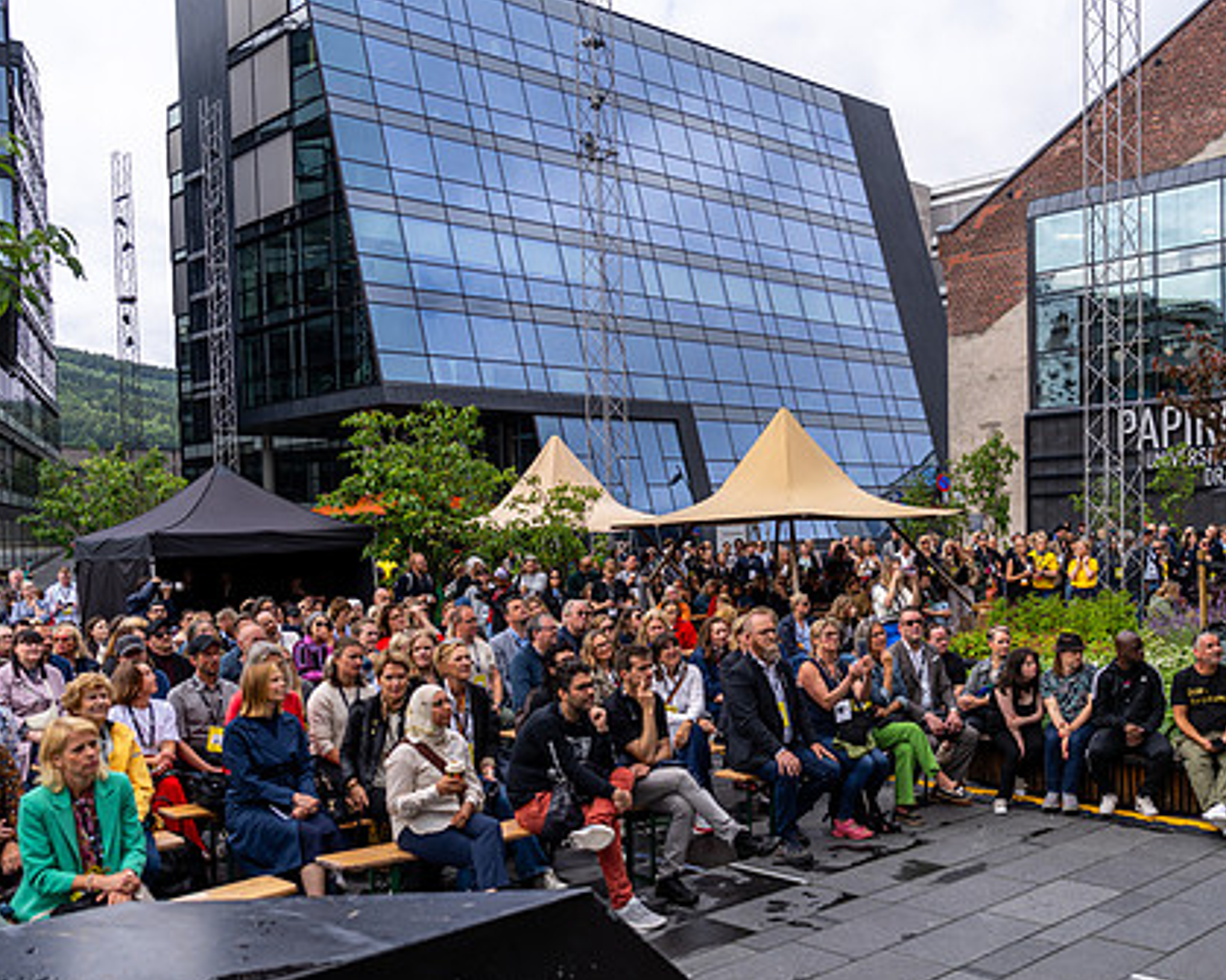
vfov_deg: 42.0
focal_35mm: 35
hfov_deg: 51.2
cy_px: 592
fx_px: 1270
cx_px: 744
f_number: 2.8
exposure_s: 1/1600
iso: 100
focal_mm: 24
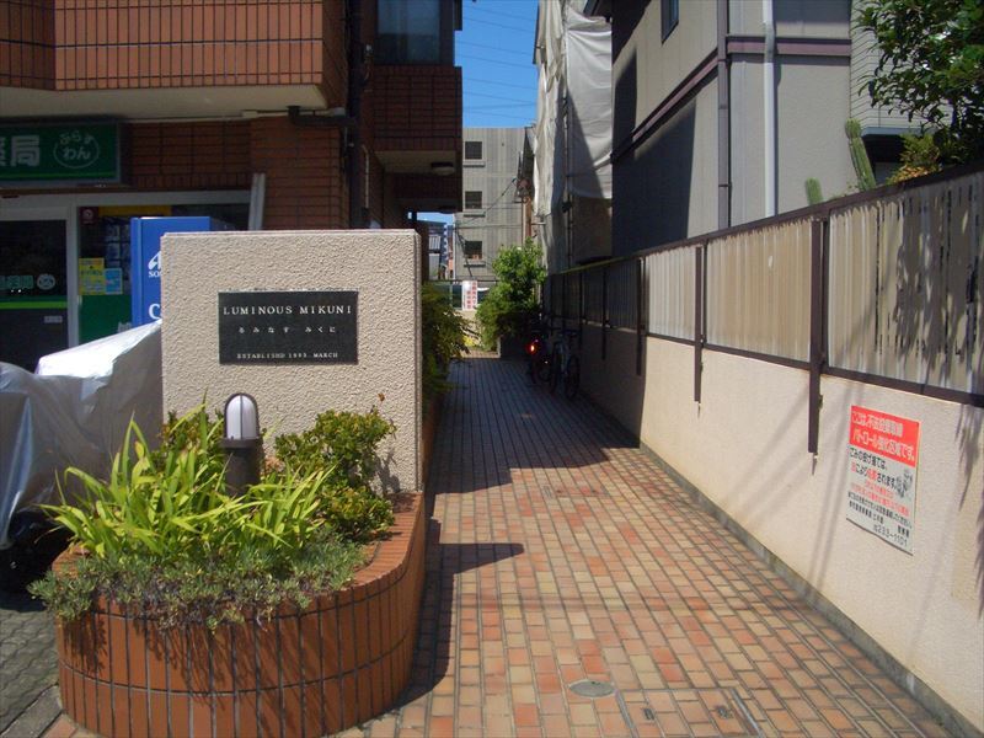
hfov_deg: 52.6
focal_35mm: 35
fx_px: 995
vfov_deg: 40.7
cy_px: 369
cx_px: 492
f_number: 4.3
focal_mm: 5.8
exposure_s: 1/2000
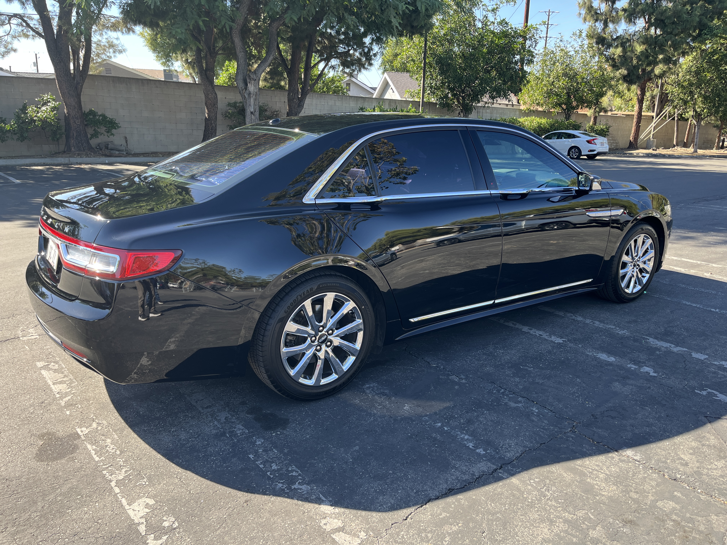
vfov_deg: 53.1
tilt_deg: -15.3
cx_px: 364
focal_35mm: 26
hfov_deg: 67.3
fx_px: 546
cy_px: 272
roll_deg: -1.9
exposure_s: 1/343
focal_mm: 5.1
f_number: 1.6
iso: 50
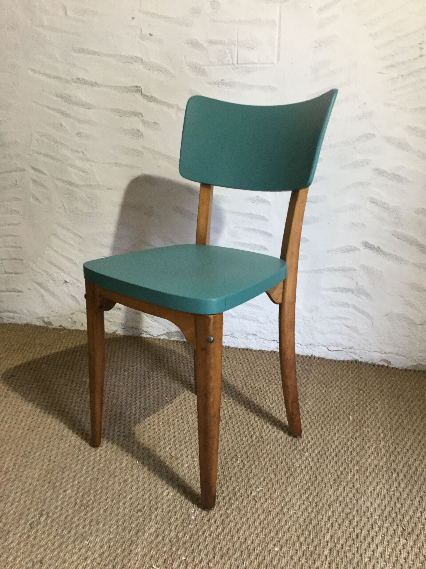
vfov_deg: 58.4
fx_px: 509
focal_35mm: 31
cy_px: 284
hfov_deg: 45.4
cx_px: 213
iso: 125
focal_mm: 3.3
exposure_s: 1/33
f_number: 2.4
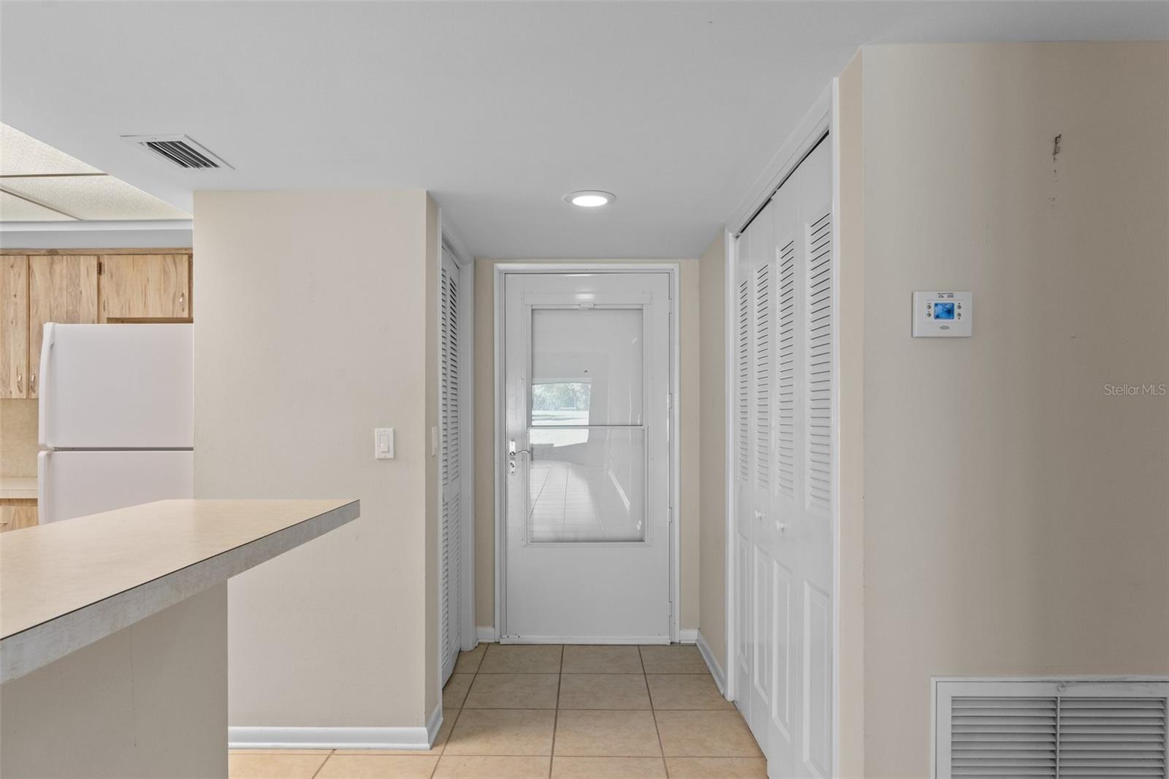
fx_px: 682
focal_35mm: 21
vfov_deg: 59.5
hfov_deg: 81.2
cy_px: 390
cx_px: 584
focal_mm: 14
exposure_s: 1.5
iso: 320
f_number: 8
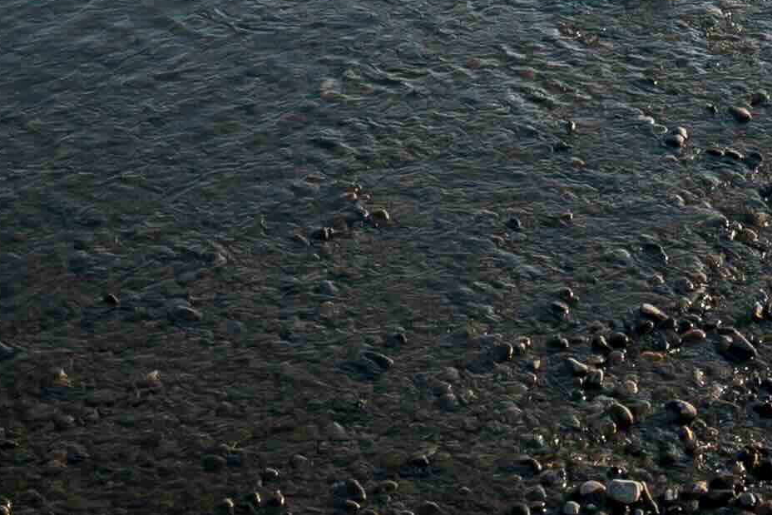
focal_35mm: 113
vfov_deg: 10.7
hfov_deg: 16.8
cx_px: 1067
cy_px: -633
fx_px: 2423
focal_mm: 18
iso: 100
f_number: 2.8
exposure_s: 1/1600
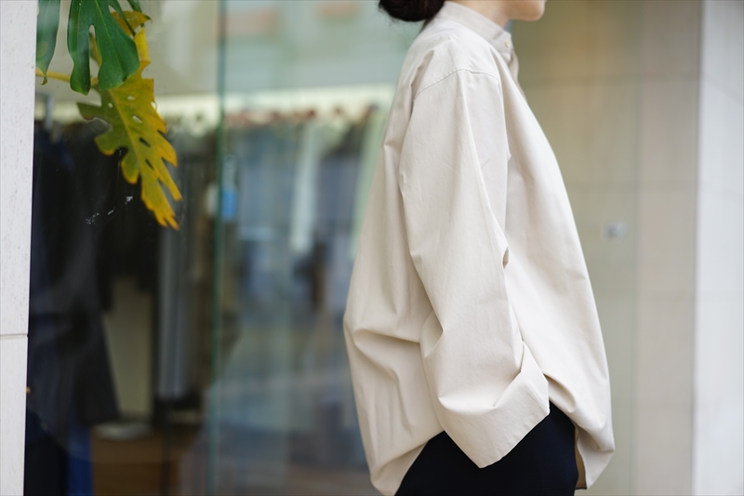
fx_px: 1136
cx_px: 372
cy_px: 248
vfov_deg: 24.6
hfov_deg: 36.3
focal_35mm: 55
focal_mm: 55
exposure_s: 1/125
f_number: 2
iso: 100
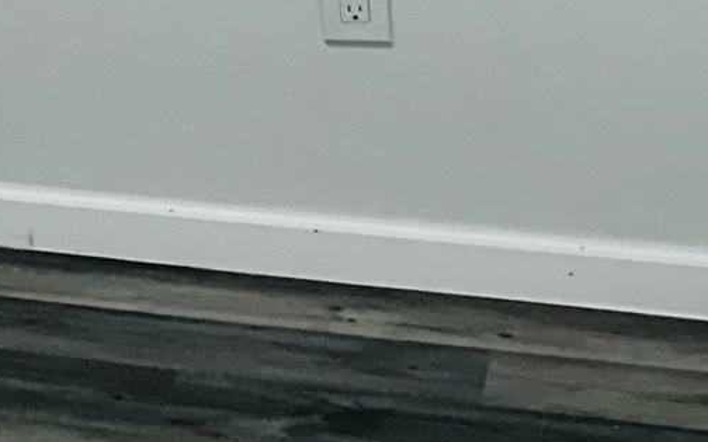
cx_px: -1110
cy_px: -417
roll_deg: +3.5
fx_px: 2991
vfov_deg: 8.1
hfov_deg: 10.9
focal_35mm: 155
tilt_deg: -5.9
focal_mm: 6.86
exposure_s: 1/17
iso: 100
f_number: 1.78
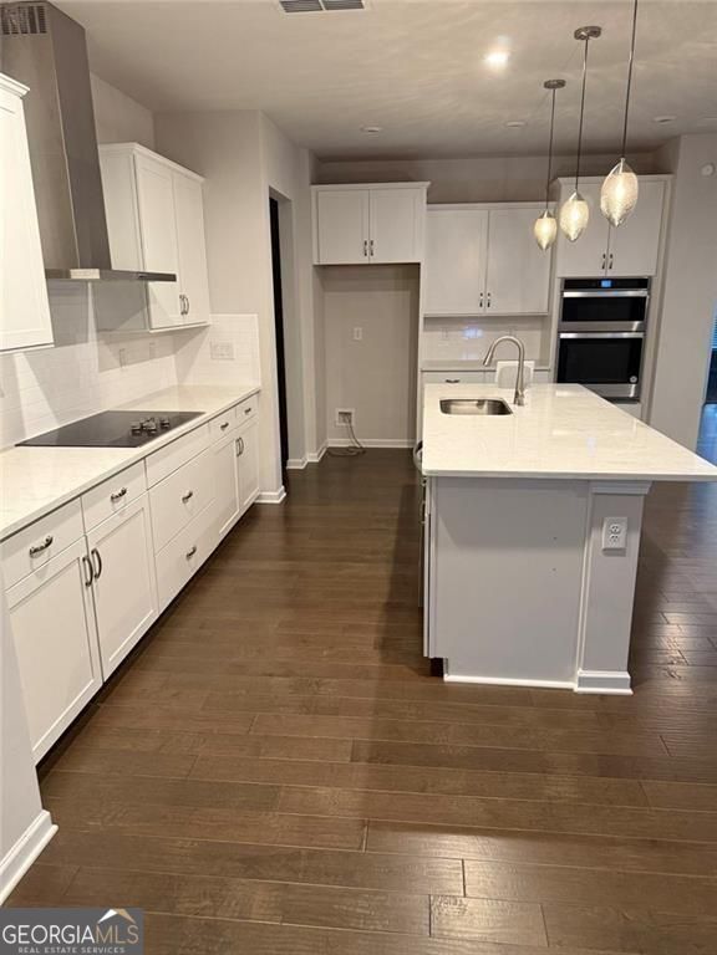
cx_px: 358
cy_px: 478
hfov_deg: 56.8
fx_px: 663
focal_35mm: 24
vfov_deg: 71.6
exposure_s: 1/60
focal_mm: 6.76
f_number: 1.78
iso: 250
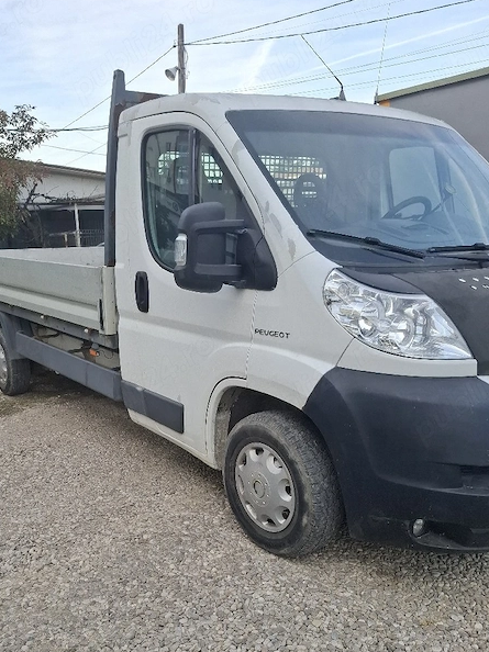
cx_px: 187
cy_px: 414
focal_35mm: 31
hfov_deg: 45.1
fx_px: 584
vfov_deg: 57.5
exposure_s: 1/625
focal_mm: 5.54
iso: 50
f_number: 1.8
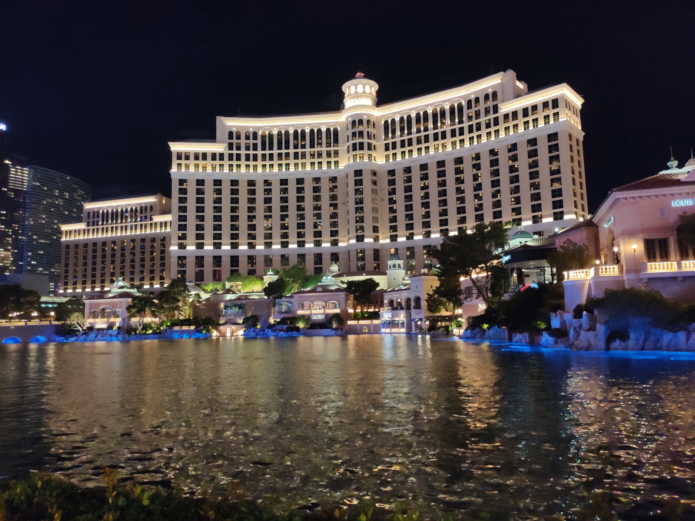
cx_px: 348
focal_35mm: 27
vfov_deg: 51.4
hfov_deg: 65.3
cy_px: 260
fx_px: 542
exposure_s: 1/50
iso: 3114
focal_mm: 4.75
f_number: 1.75
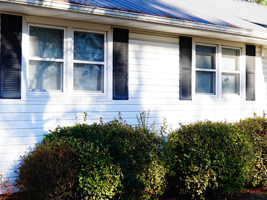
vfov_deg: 19.6
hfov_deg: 25.9
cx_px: 168
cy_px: 79
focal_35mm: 75
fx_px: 578
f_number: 2.8
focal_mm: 30
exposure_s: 1/500
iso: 100
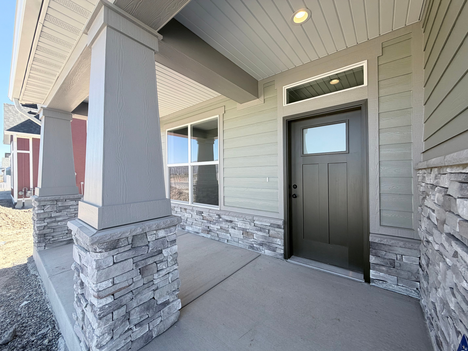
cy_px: 176
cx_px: 234
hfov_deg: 102.1
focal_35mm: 14
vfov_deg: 85.7
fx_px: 189
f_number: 2.2
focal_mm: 2.22
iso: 50
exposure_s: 1/340
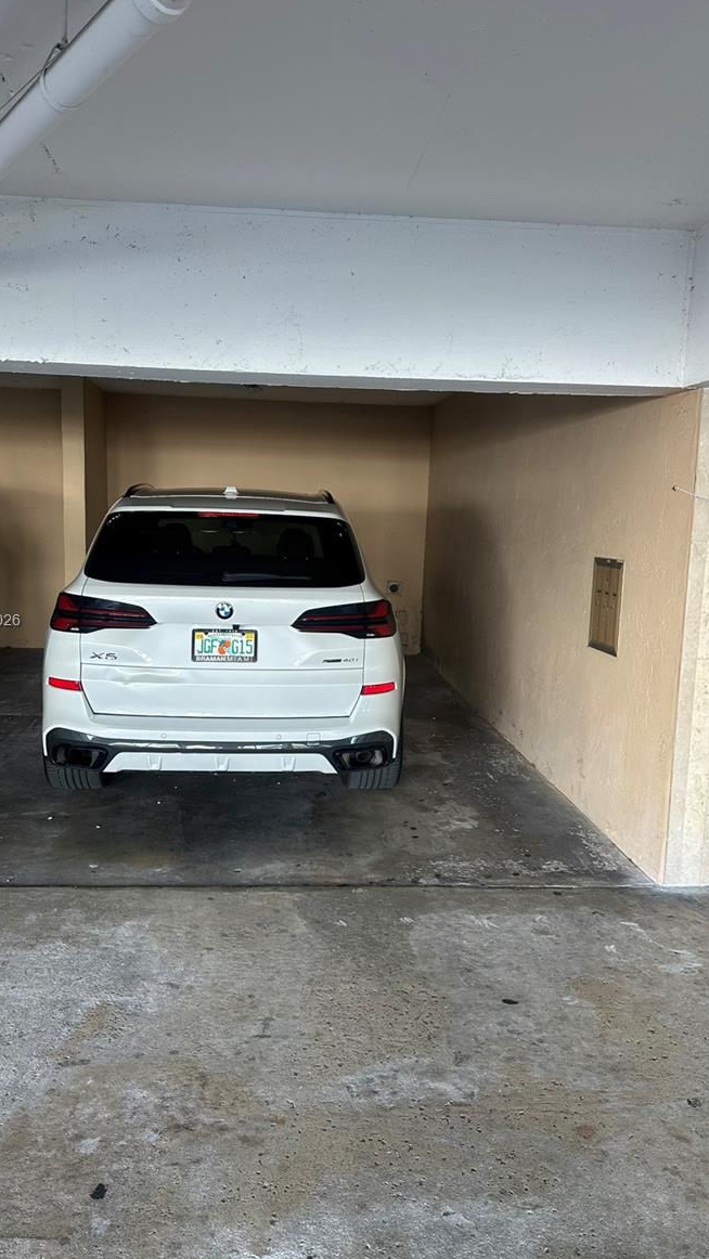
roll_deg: -2.6
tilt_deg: -6.5
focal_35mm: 27
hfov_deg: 42.8
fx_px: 902
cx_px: 308
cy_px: 622
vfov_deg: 69.9
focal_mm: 6.86
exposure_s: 1/121
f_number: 1.78
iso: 100
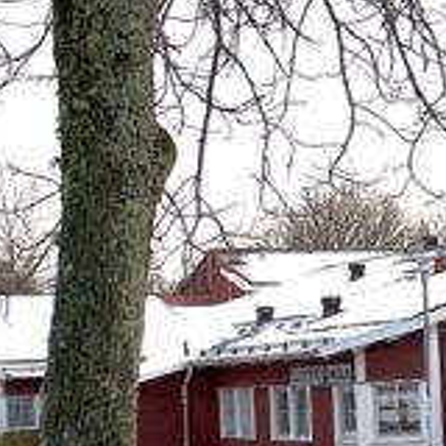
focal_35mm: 110
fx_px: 1603
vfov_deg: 15.8
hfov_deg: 15.0
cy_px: 276
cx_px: 610
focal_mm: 18
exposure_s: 1/1000
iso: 200
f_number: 4.5
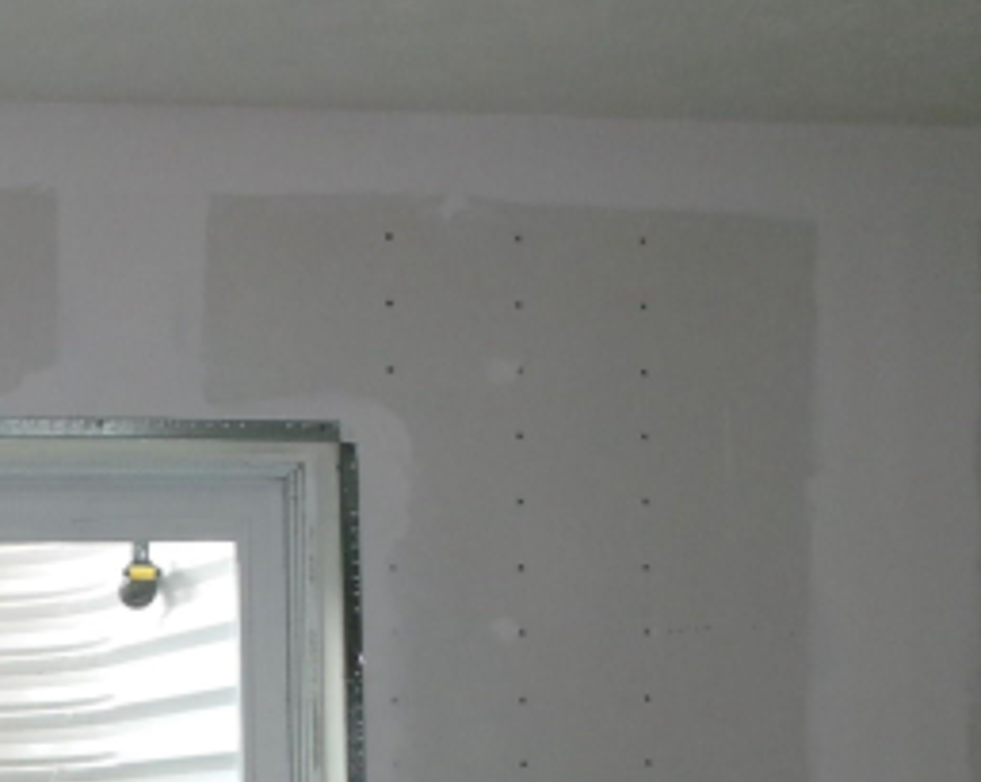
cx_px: -86
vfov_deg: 20.7
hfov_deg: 25.0
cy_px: 816
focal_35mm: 71
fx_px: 2059
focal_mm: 5.1
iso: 250
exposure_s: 1/34
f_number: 3.9
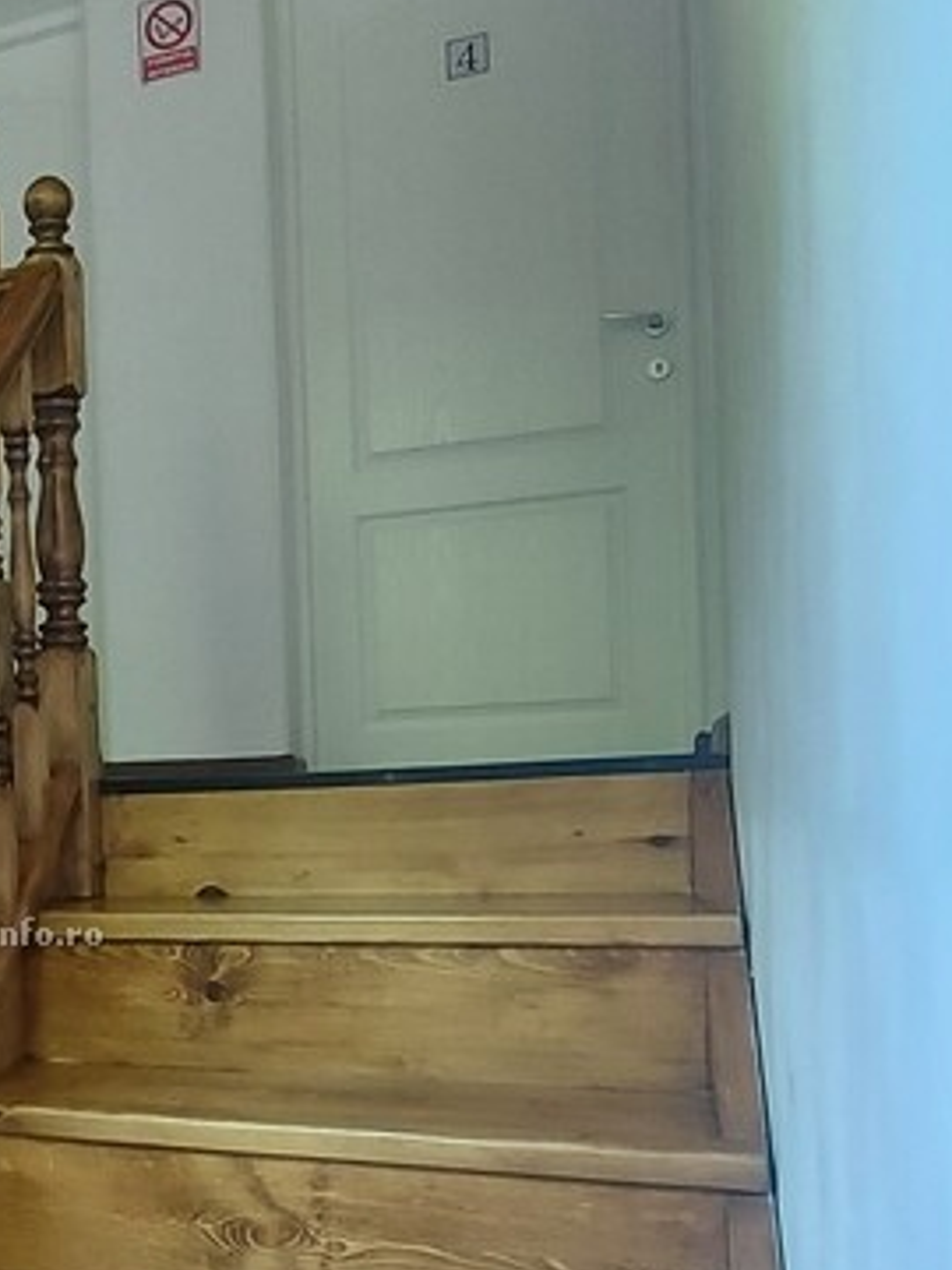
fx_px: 1357
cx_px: -78
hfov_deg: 33.9
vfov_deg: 49.5
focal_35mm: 37
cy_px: 811
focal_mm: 1.74
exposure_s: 1/30
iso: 400
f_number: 2.2
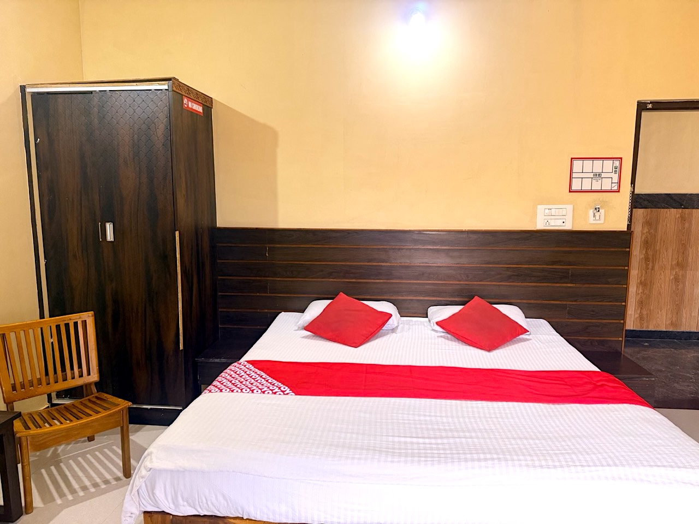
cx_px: 350
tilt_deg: -8.1
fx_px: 485
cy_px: 262
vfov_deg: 56.8
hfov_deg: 71.6
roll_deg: -0.2
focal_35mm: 24
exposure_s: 1/100
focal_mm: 6.76
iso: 160
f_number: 1.78
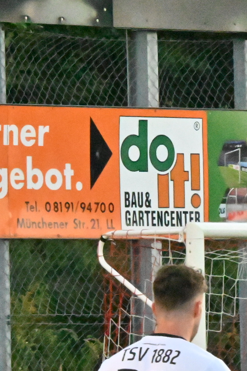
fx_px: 6383
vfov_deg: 3.3
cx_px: 506
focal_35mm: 620
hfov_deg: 2.2
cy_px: 516
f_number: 16
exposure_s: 1/1000
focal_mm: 145
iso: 16000
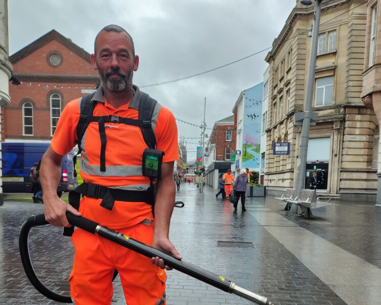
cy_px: 226
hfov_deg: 54.2
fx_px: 372
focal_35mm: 33
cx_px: 190
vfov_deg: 43.2
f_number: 1.7
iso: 143
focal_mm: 4.71
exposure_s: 1/363
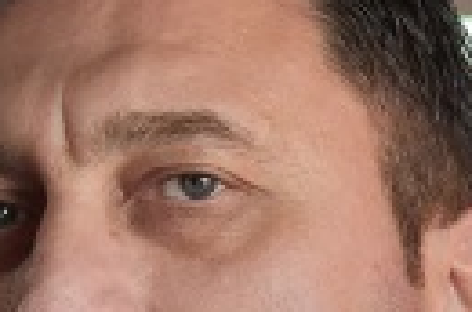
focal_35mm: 415
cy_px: 337
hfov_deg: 5.0
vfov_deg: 3.3
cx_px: 280
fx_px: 5428
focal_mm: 56
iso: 5000
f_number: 8
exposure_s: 1/250
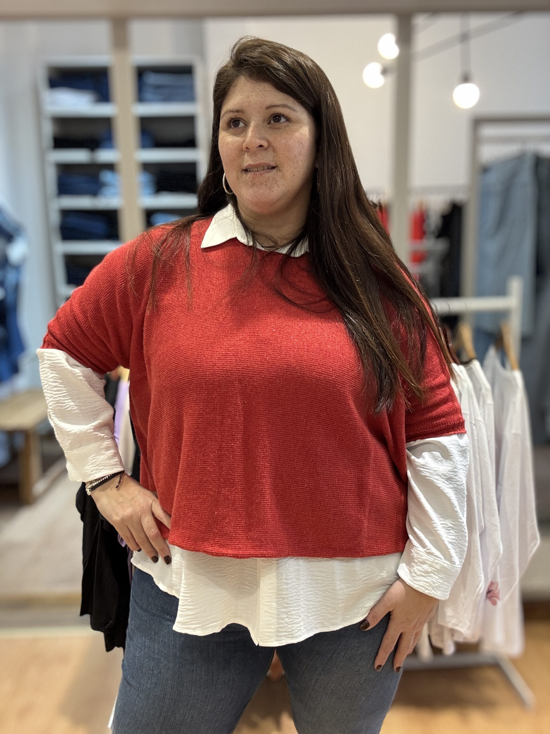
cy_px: 367
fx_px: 636
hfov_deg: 46.8
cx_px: 275
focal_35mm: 30
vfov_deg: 60.0
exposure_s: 1/50
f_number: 1.9
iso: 160
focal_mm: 2.69
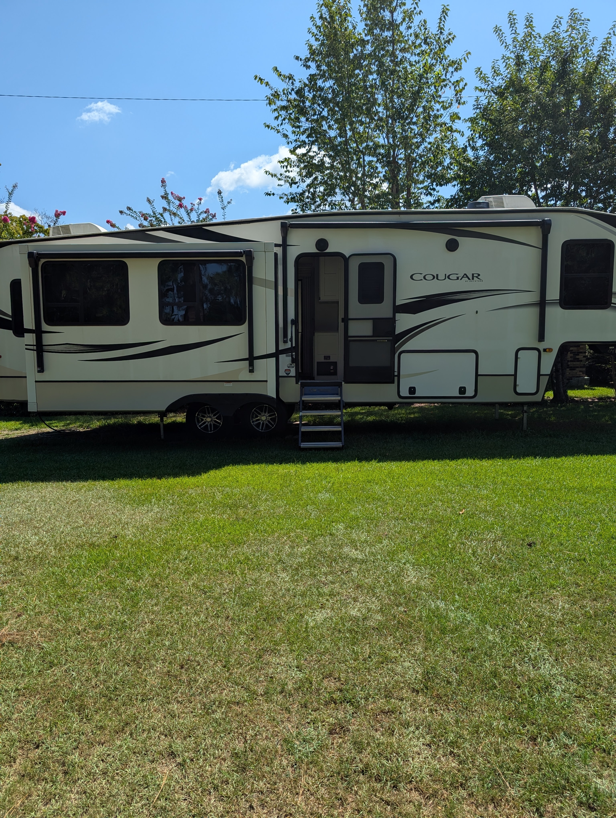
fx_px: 568
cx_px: 308
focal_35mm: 24
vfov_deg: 71.5
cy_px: 409
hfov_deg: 56.9
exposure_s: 1/1484
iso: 22
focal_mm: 6.9
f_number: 1.68
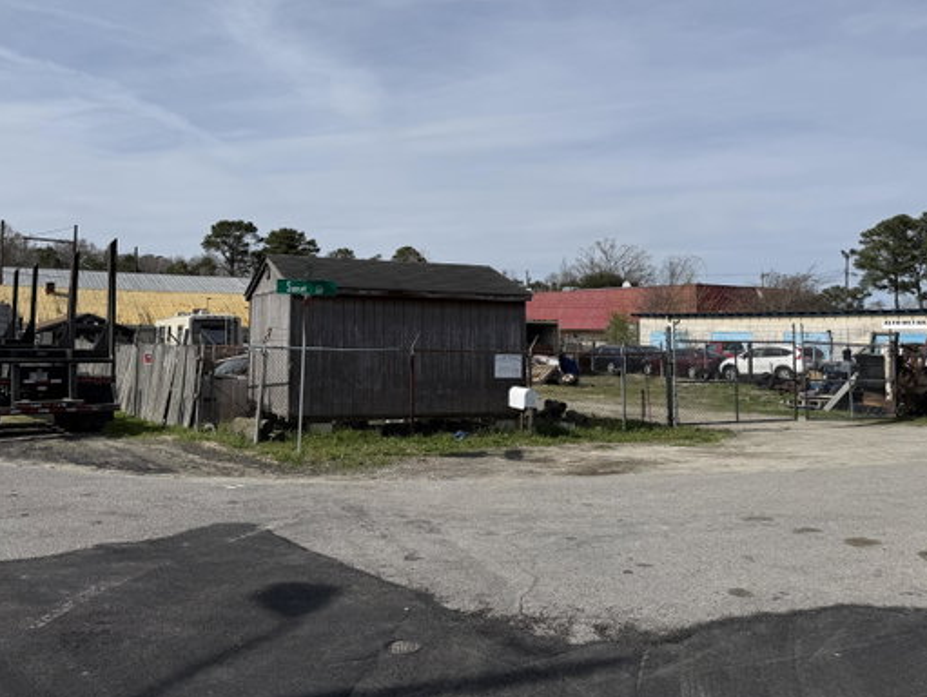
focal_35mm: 30
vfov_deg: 46.5
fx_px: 804
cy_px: 272
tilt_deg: +4.8
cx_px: 358
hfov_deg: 59.3
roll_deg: -1.3
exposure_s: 1/9091
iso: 80
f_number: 1.78
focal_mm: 6.76
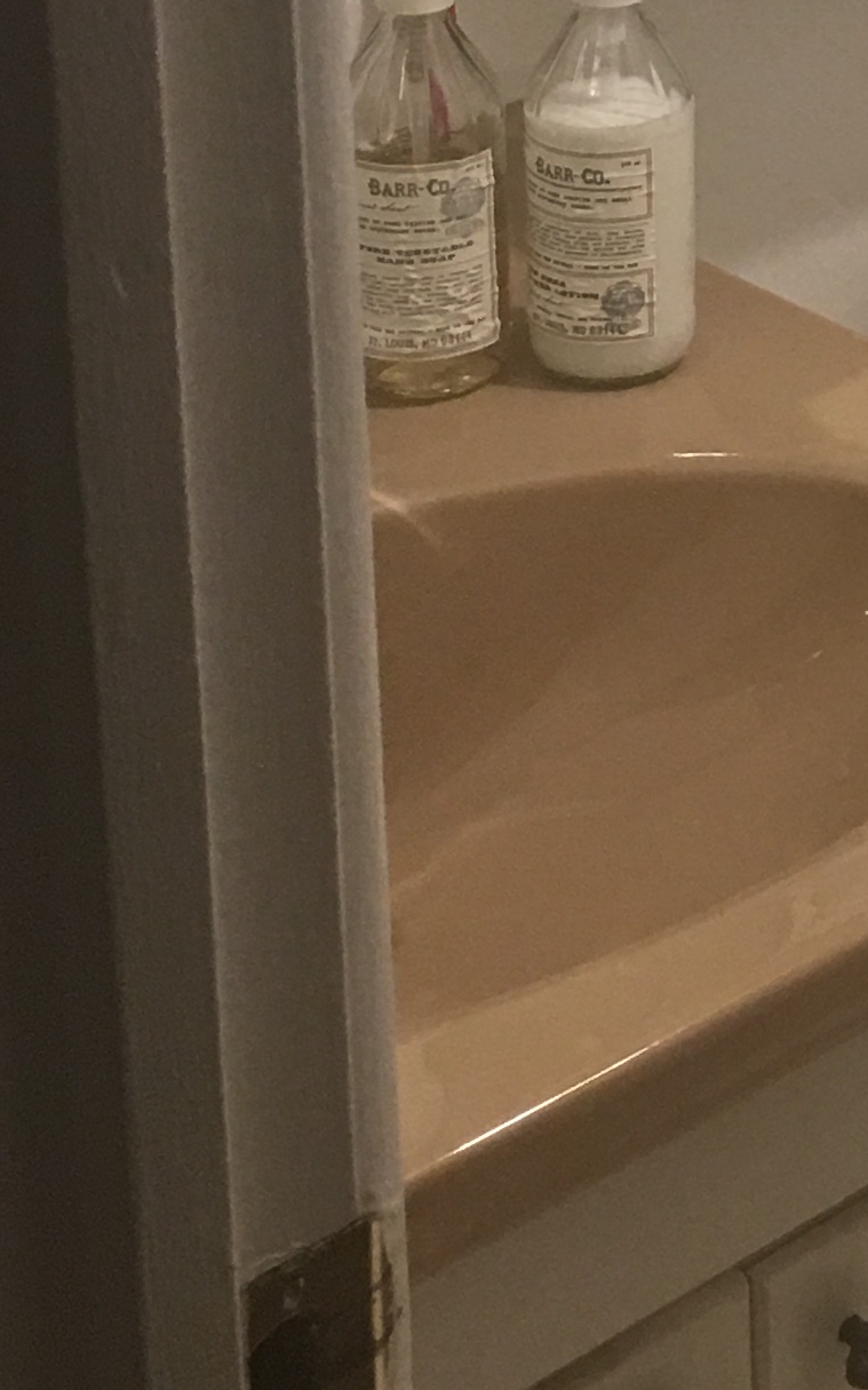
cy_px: -106
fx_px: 3862
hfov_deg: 11.9
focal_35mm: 102
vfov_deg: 19.6
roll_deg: -1.7
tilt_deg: -16.0
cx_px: 1545
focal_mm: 4.15
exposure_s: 1/15
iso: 50
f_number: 2.2
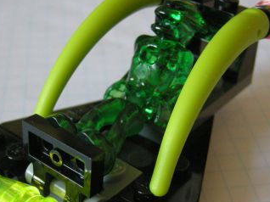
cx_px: 136
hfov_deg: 28.6
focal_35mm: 68
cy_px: 154
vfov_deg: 21.4
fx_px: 530
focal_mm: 7.5
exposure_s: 1/55.4
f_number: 2.7
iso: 255
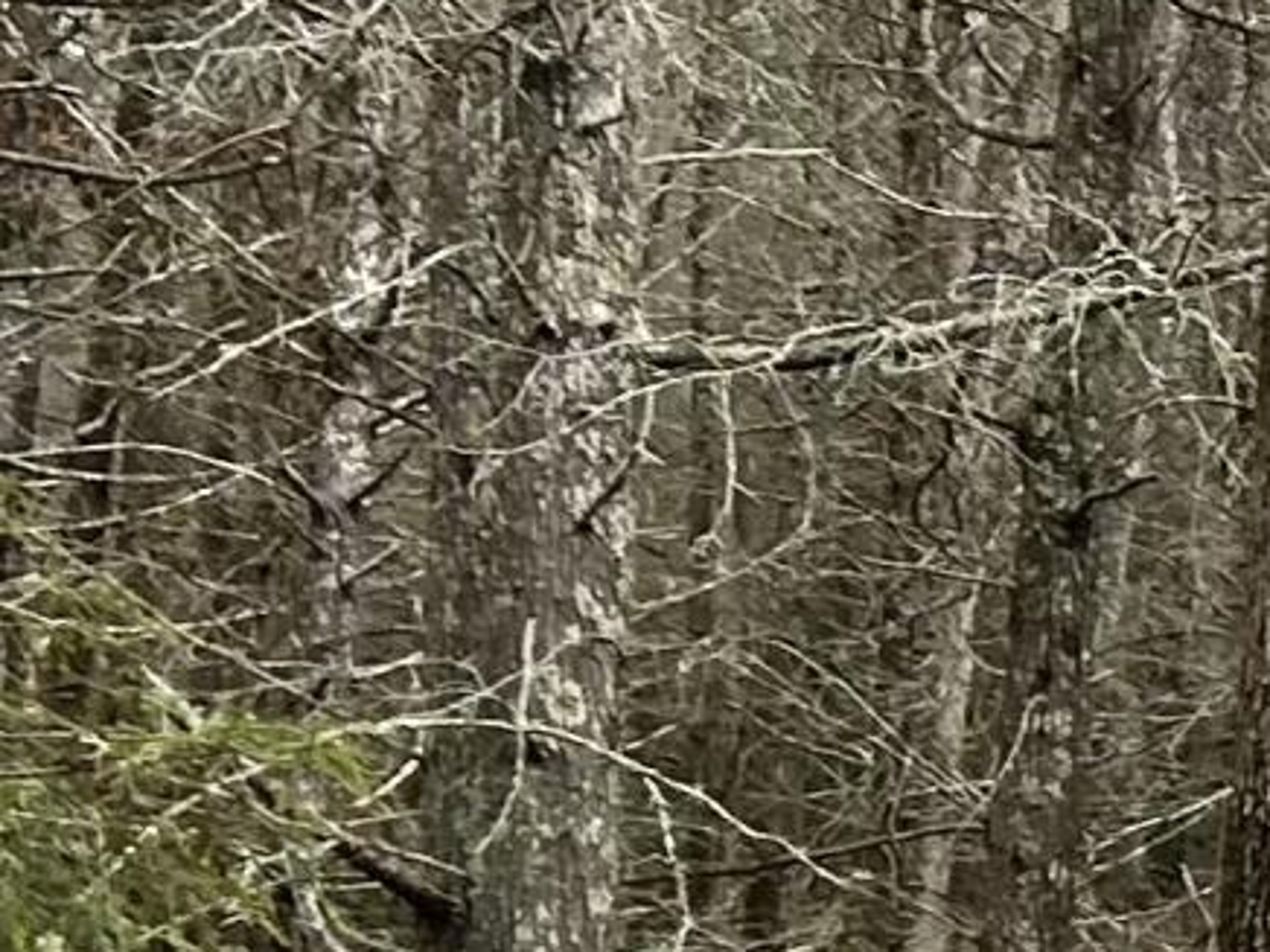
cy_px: 725
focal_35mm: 179
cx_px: 2971
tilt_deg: +0.0
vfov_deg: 8.3
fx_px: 6567
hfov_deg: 9.8
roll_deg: -3.8
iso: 64
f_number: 1.5
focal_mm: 5.7
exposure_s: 1/121
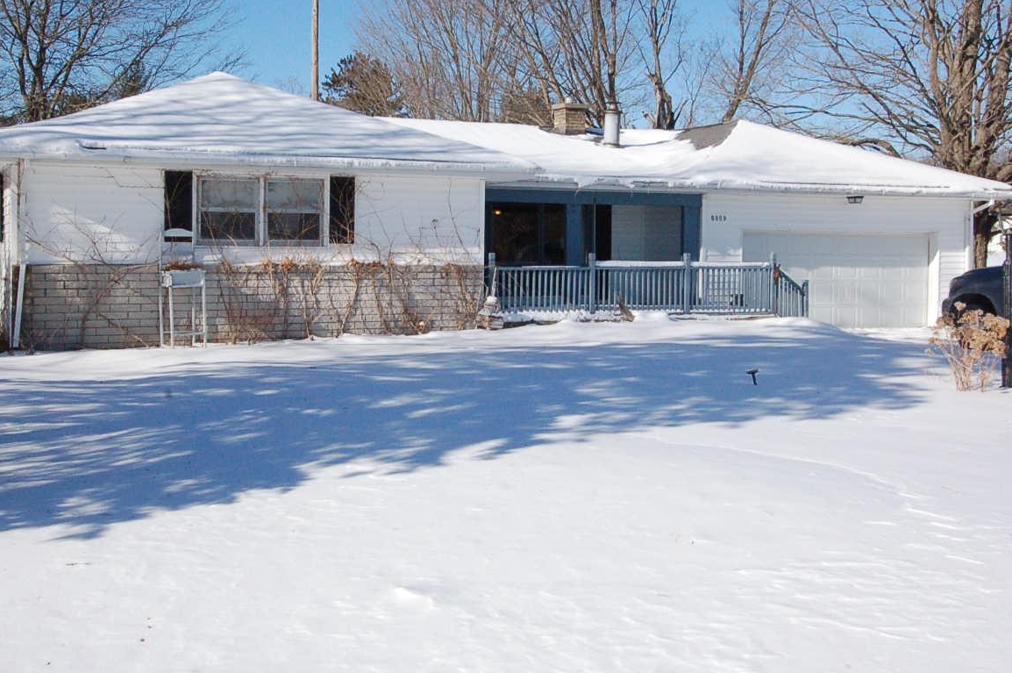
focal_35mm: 43
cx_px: 465
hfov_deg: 45.4
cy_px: 248
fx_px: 1208
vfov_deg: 31.0
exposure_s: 1/1000
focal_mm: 22
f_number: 16
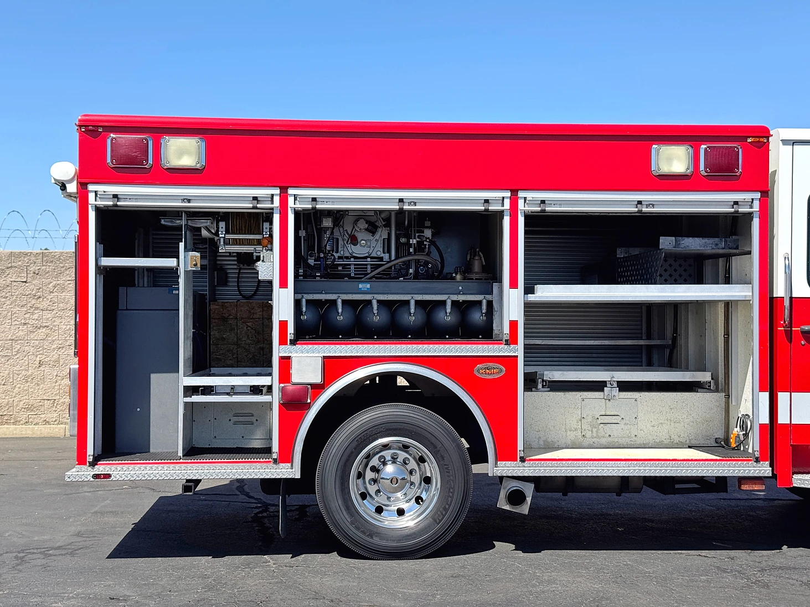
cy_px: 304
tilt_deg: -0.6
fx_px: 1123
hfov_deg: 39.7
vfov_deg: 30.3
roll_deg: +0.3
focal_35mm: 48
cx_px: 405
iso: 64
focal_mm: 6.76
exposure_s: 1/3817
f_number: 1.78
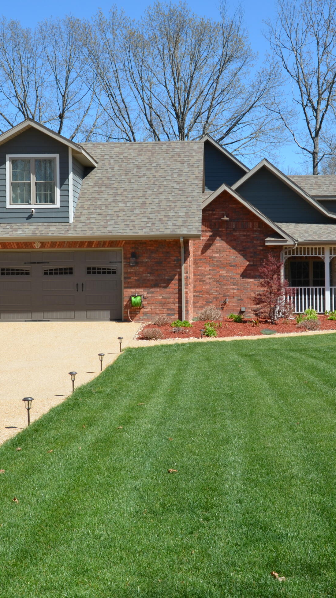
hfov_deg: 22.6
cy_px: 297
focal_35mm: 53
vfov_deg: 39.2
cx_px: 212
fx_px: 840
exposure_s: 1/250
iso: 125
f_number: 8
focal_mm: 22
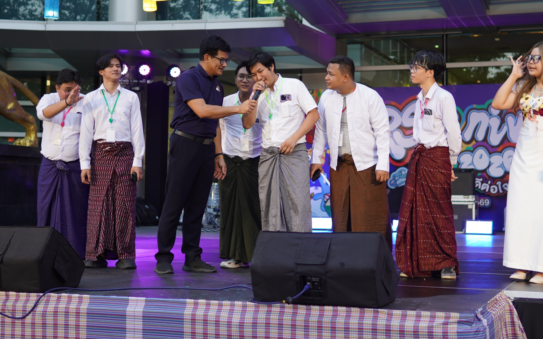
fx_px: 843
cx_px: 306
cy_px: 133
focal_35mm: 57
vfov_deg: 22.7
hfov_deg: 35.6
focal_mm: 30
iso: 100
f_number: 1.4
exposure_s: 1/320
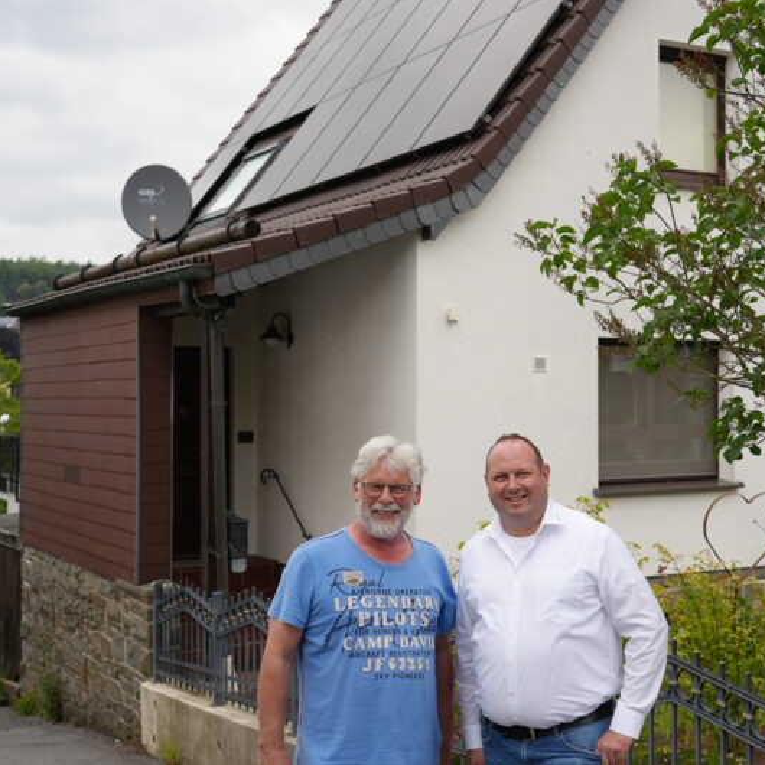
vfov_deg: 34.0
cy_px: 382
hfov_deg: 33.9
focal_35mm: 50
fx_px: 1250
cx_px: 459
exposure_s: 1/500
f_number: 4.5
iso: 100
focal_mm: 39
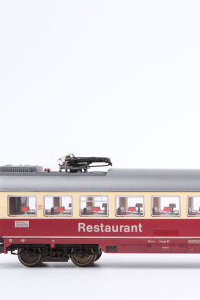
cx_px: 245
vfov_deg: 22.6
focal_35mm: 90
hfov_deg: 14.7
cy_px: 181
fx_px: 750
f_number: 7.1
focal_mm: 30
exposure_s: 1/125
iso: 320
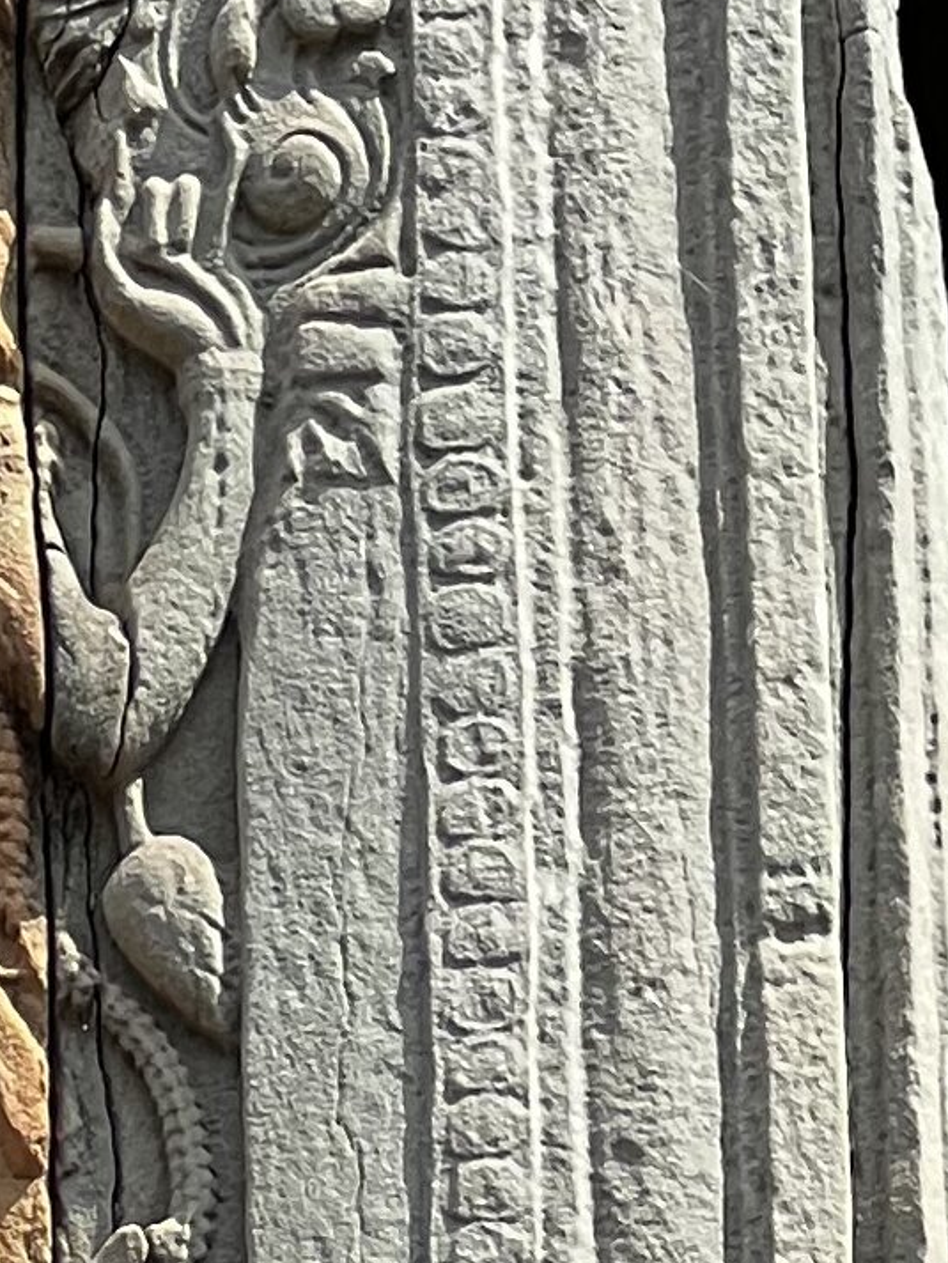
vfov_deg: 4.6
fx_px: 15770
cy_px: 794
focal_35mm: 432
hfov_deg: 3.4
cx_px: -734
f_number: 2.8
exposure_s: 1/206
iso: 32
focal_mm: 9
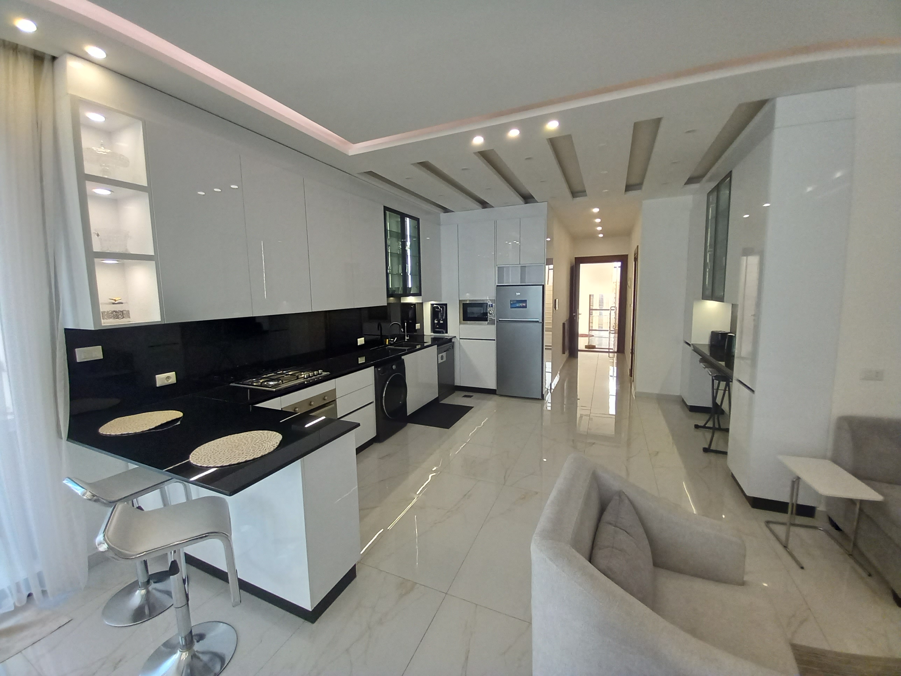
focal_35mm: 13
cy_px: 338
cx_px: 450
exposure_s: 1/50
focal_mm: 1.13
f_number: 2.2
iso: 64
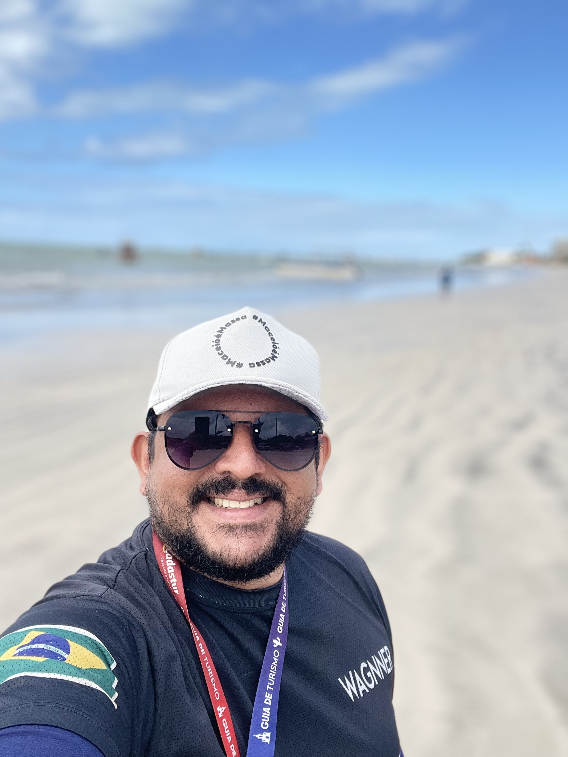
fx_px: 656
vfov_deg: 60.0
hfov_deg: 46.8
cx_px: 284
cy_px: 378
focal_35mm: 30
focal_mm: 2.71
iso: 32
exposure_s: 1/1018
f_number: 2.2
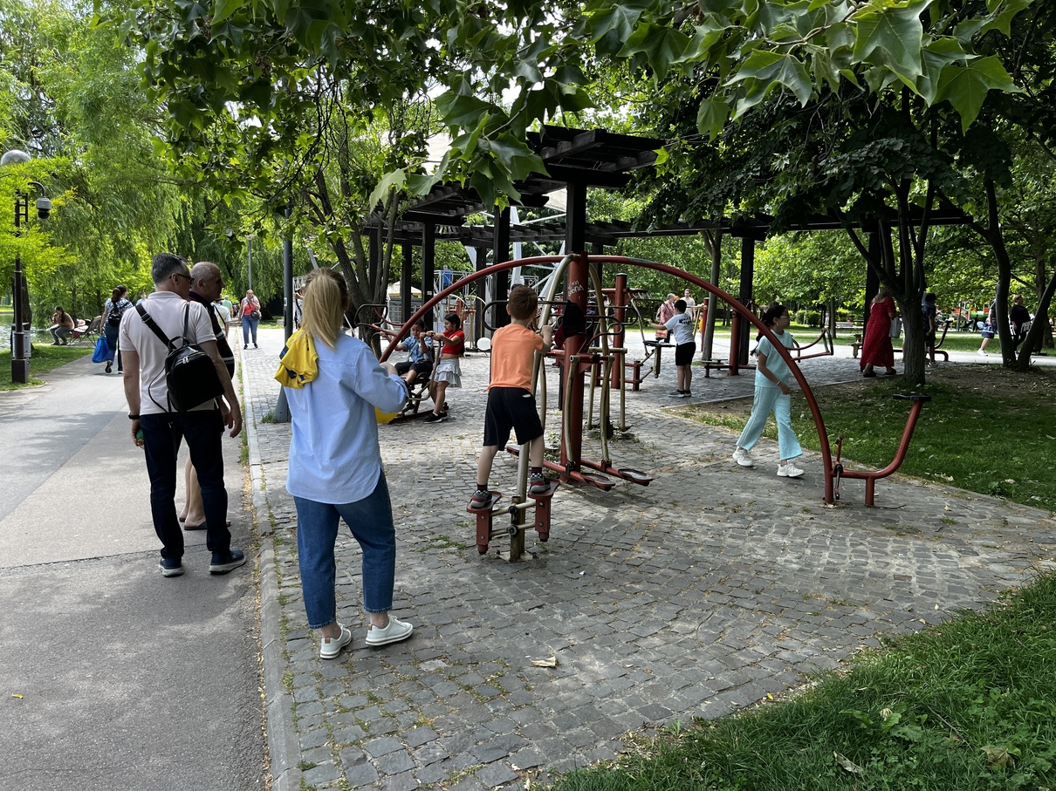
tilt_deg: -4.7
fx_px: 793
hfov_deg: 67.3
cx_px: 528
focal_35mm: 26
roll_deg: -0.3
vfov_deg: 53.0
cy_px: 396
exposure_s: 1/580
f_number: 1.6
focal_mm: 5.1
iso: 50
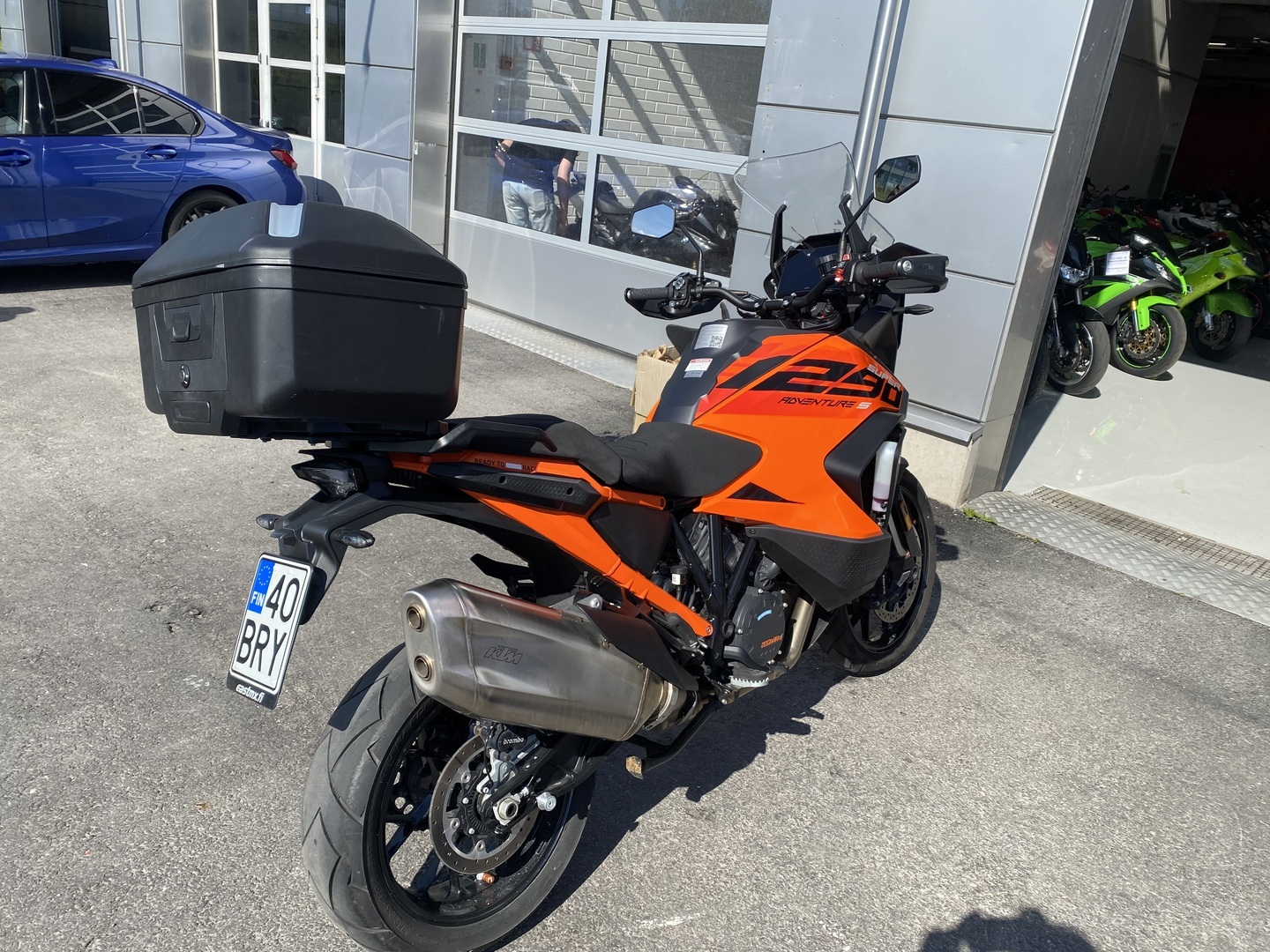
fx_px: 954
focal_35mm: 26
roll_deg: -6.6
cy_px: 476
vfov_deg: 53.1
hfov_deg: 67.3
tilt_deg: -18.8
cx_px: 635
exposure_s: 1/2315
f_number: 1.8
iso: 32
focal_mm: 4.25
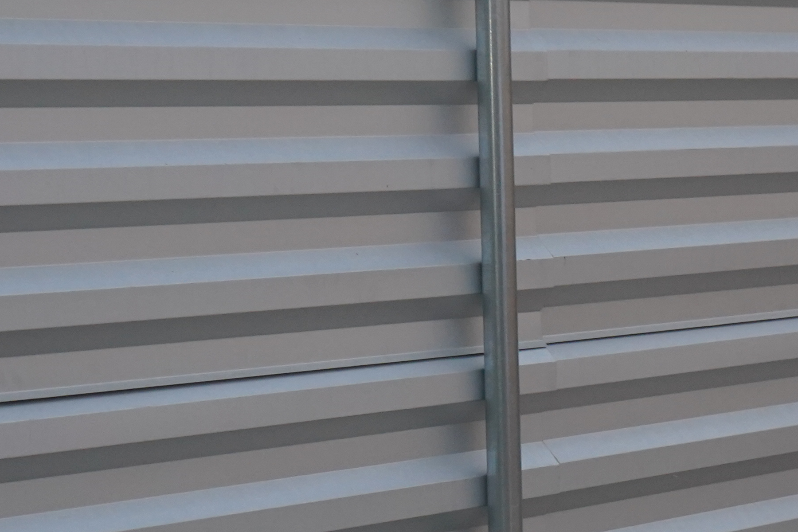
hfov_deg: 15.5
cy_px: 237
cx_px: 778
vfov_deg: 10.5
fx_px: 2881
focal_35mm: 130
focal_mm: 39
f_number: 4
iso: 2000
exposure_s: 1/160
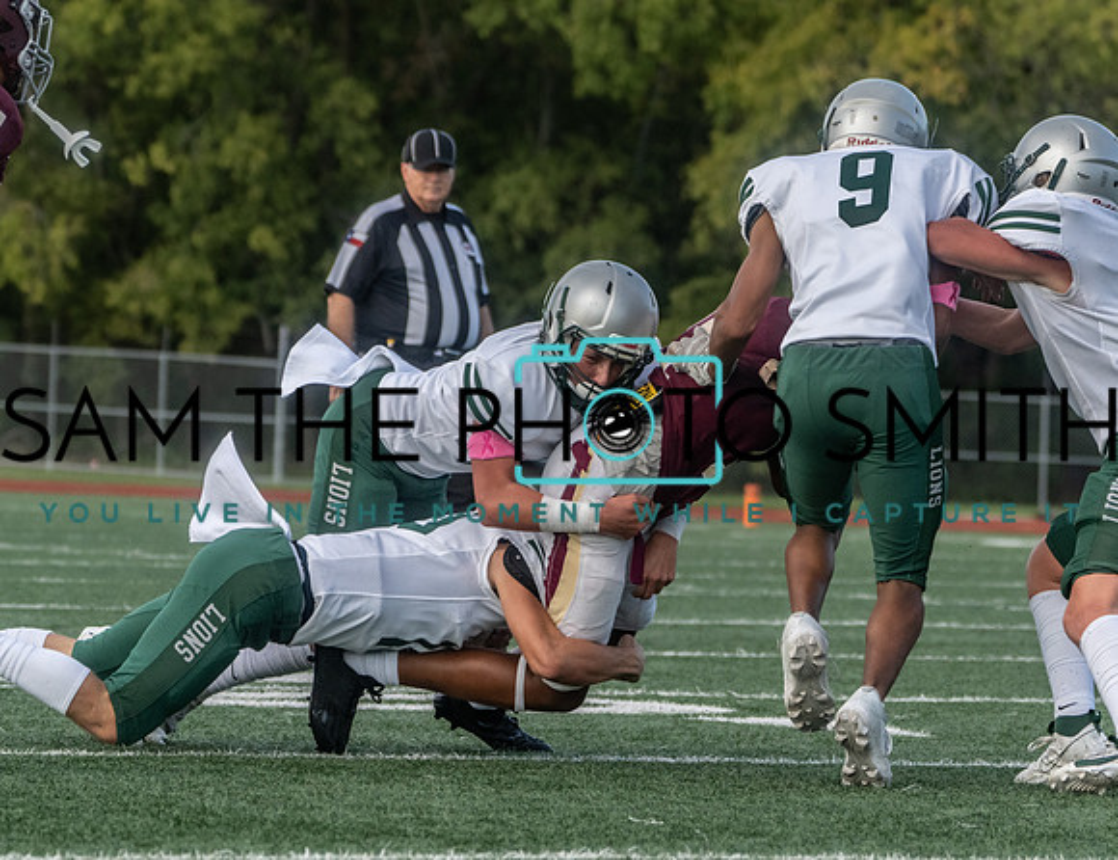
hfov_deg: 6.9
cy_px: 351
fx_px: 9285
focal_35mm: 285
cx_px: 771
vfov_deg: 5.3
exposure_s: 1/1250
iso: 1600
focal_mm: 216
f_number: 8
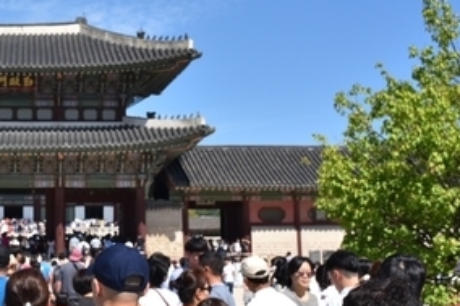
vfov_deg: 18.3
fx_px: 945
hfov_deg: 26.5
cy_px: 99
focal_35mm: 74
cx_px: 53
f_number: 10
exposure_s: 1/400
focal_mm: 35
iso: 200
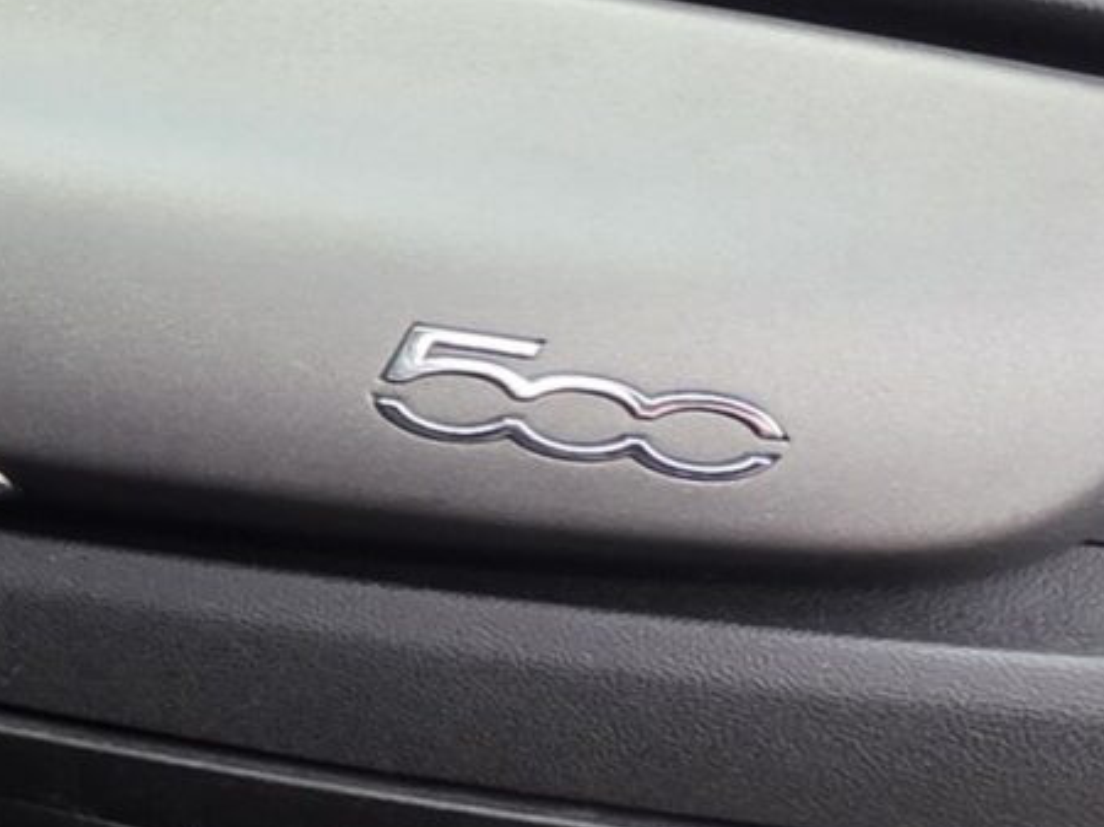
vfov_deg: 19.9
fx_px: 2359
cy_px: 471
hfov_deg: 21.0
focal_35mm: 74
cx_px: -682
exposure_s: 1/100
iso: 32
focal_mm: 2.2
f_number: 1.9
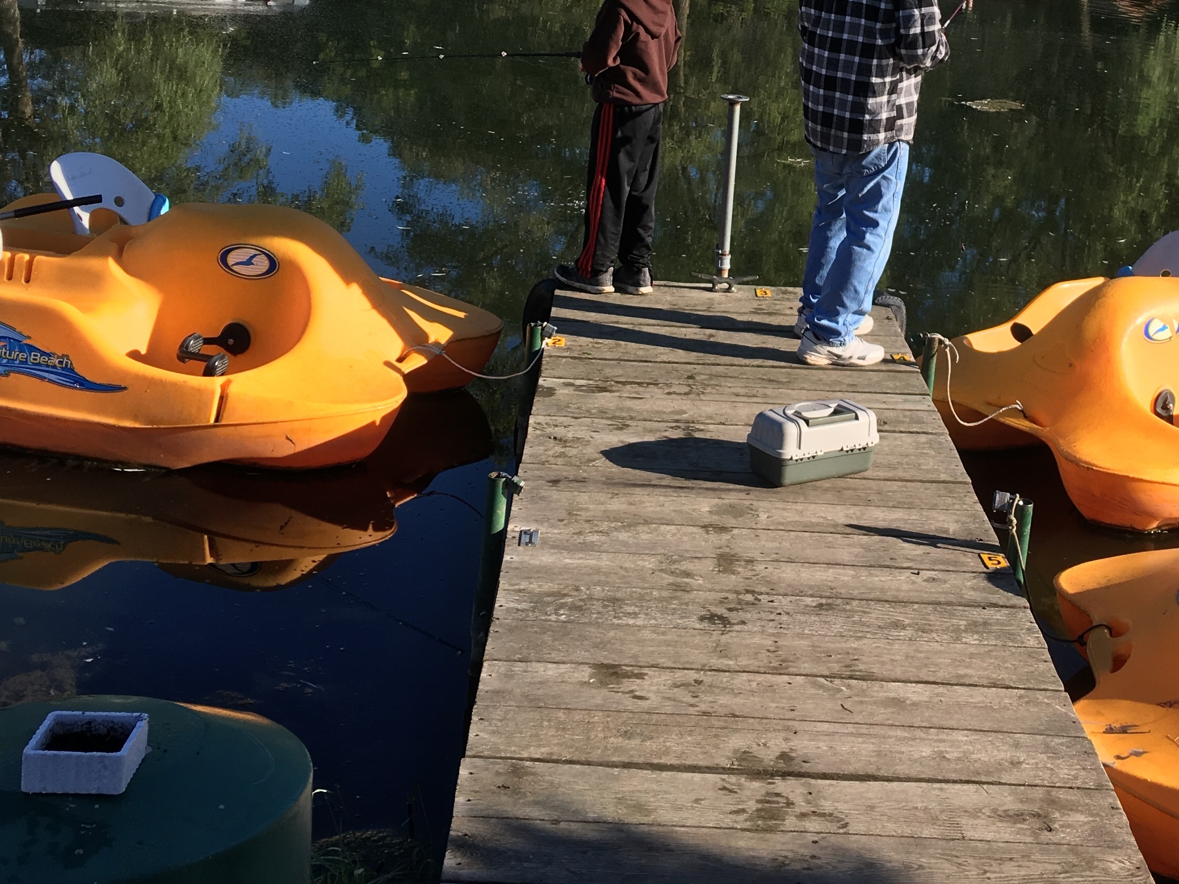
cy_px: 118
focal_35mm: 52
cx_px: 860
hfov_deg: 36.1
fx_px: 1771
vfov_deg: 27.2
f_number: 2.2
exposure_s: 1/793
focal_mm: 4.15
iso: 25
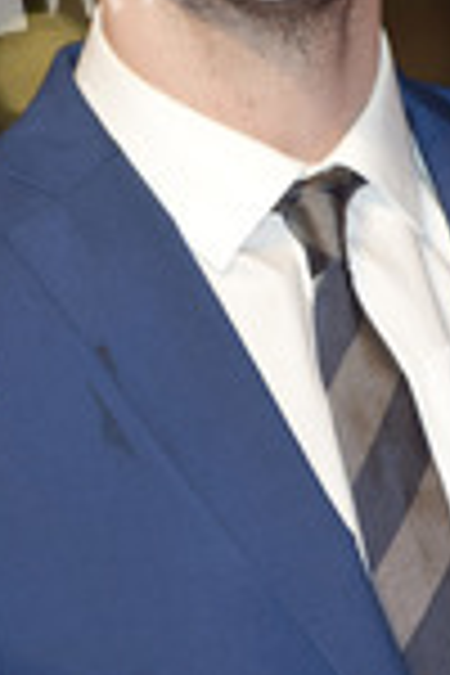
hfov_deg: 2.6
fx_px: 9974
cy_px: 166
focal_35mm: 532
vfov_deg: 3.9
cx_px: 250
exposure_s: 1/160
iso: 1000
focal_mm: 200
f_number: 5.6
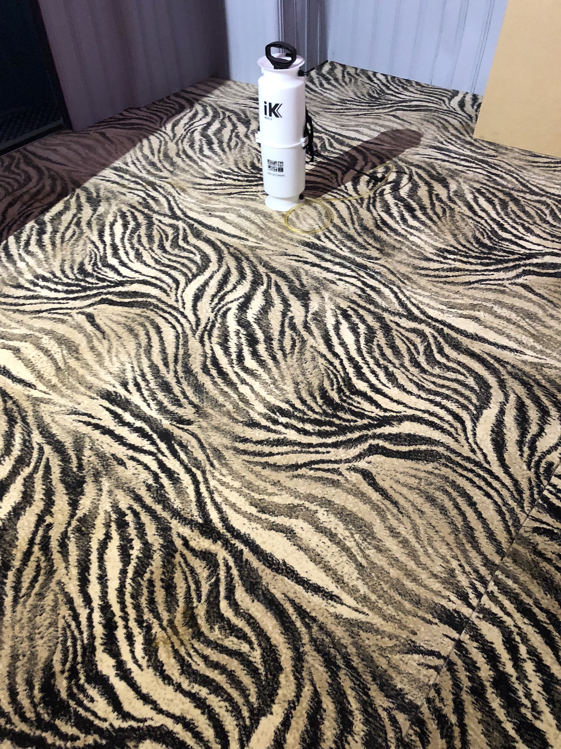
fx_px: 605
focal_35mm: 28
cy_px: 374
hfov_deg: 49.7
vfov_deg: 63.4
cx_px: 280
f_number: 1.8
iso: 80
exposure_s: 1/15
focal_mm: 4
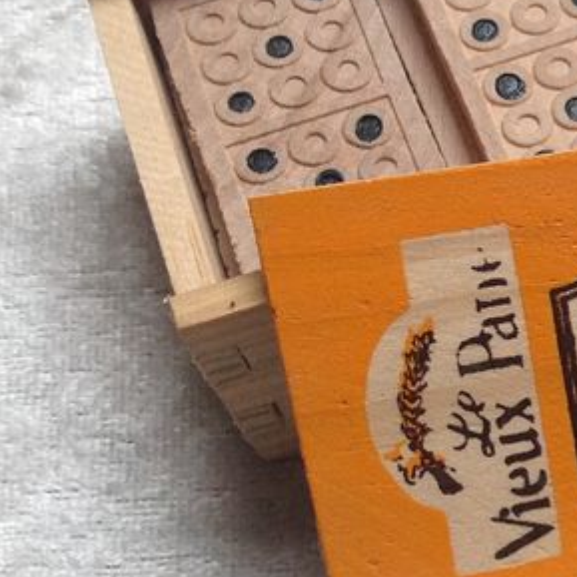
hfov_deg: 14.8
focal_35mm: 107
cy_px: 271
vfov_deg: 16.3
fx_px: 2018
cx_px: 932
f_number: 2.4
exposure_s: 1/120
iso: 100
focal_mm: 4.28
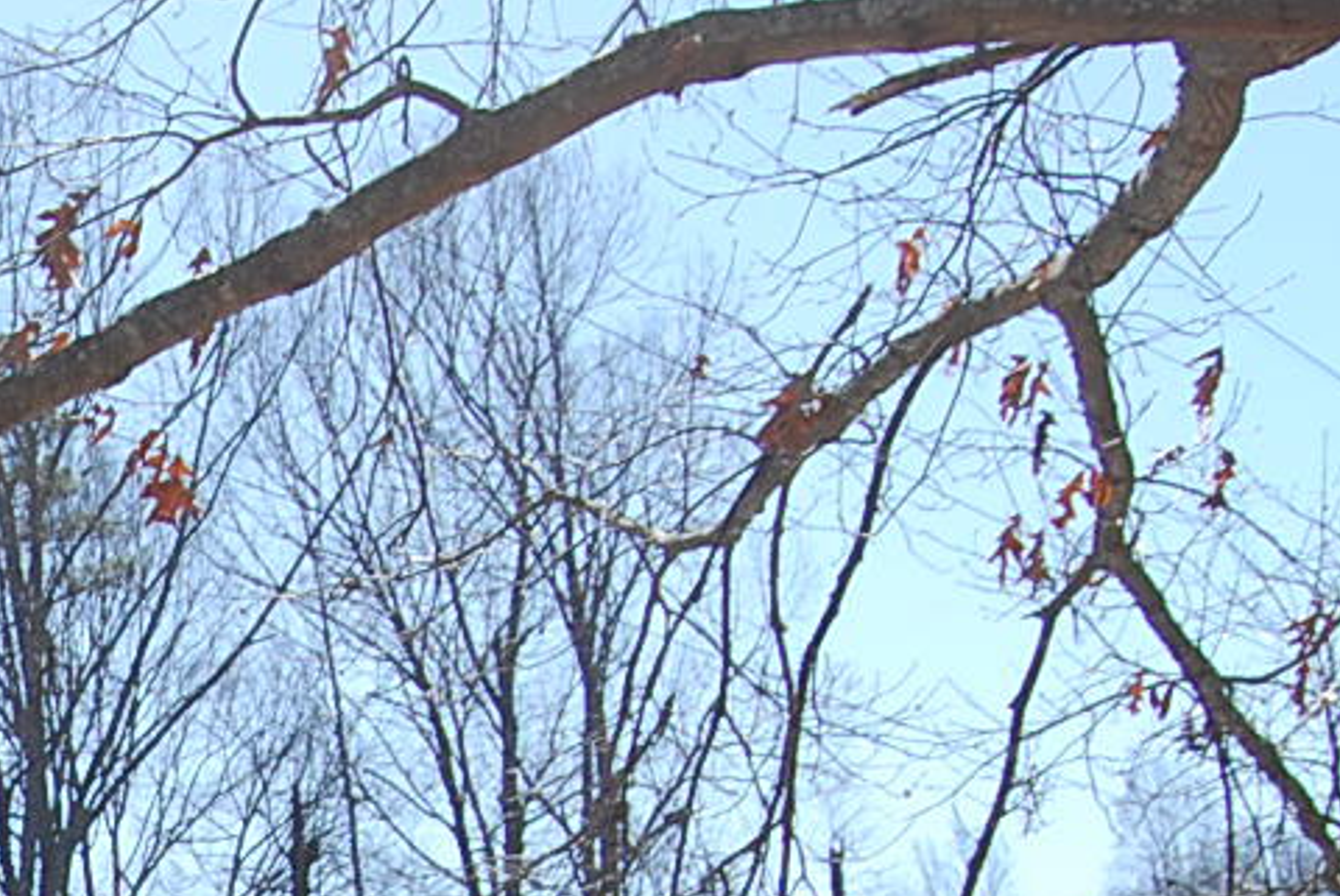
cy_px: 1426
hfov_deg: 17.1
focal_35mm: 109
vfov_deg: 11.9
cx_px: -634
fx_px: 4061
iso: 100
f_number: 7.1
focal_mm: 18
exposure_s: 1/200
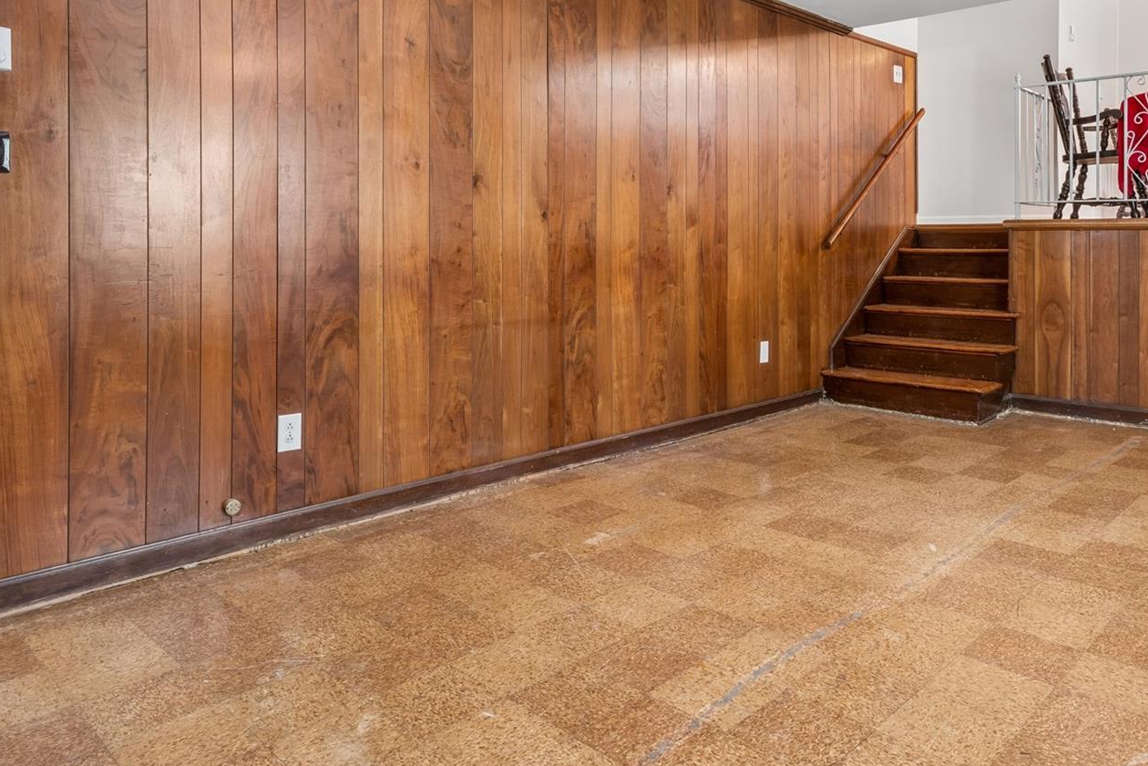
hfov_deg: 67.2
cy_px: 242
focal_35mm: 27
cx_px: 636
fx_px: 860
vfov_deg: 47.0
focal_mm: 16.6
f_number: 13
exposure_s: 1.6
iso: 200
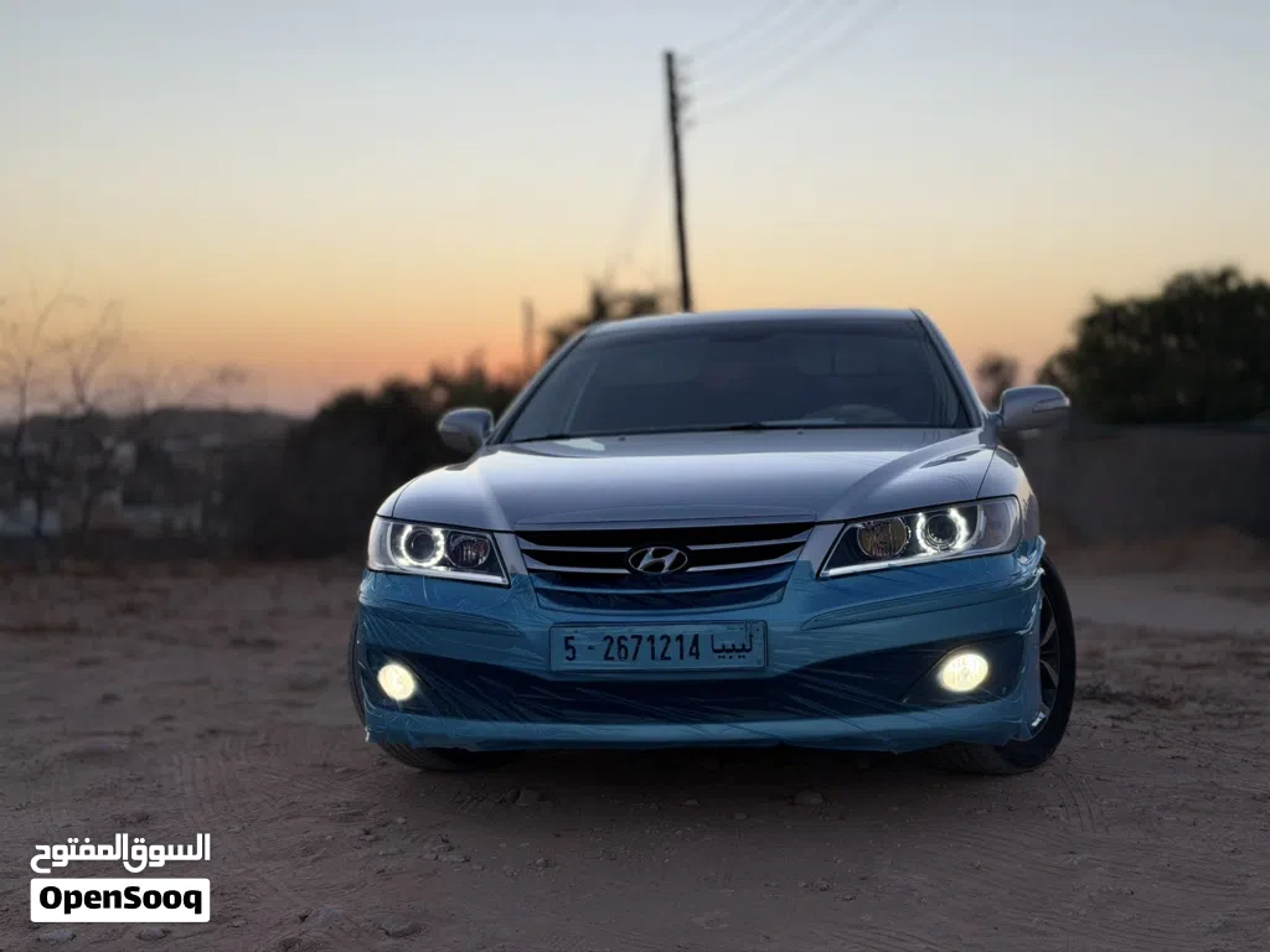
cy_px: 476
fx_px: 1761
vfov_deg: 30.3
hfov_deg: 39.7
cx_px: 635
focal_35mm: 48
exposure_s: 1/657
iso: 64
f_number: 1.78
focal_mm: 6.76
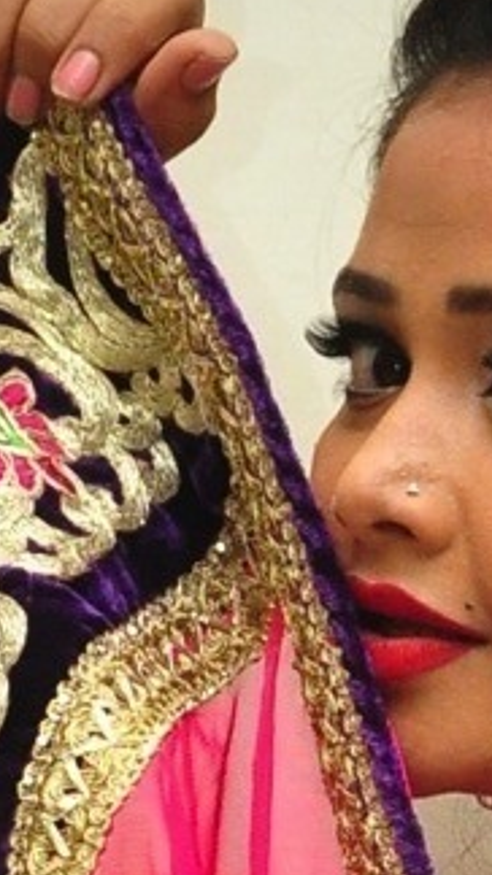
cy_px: 2081
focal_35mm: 368
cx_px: 657
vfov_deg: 5.7
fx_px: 8544
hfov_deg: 3.3
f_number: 7.1
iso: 1600
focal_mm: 42
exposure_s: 1/125
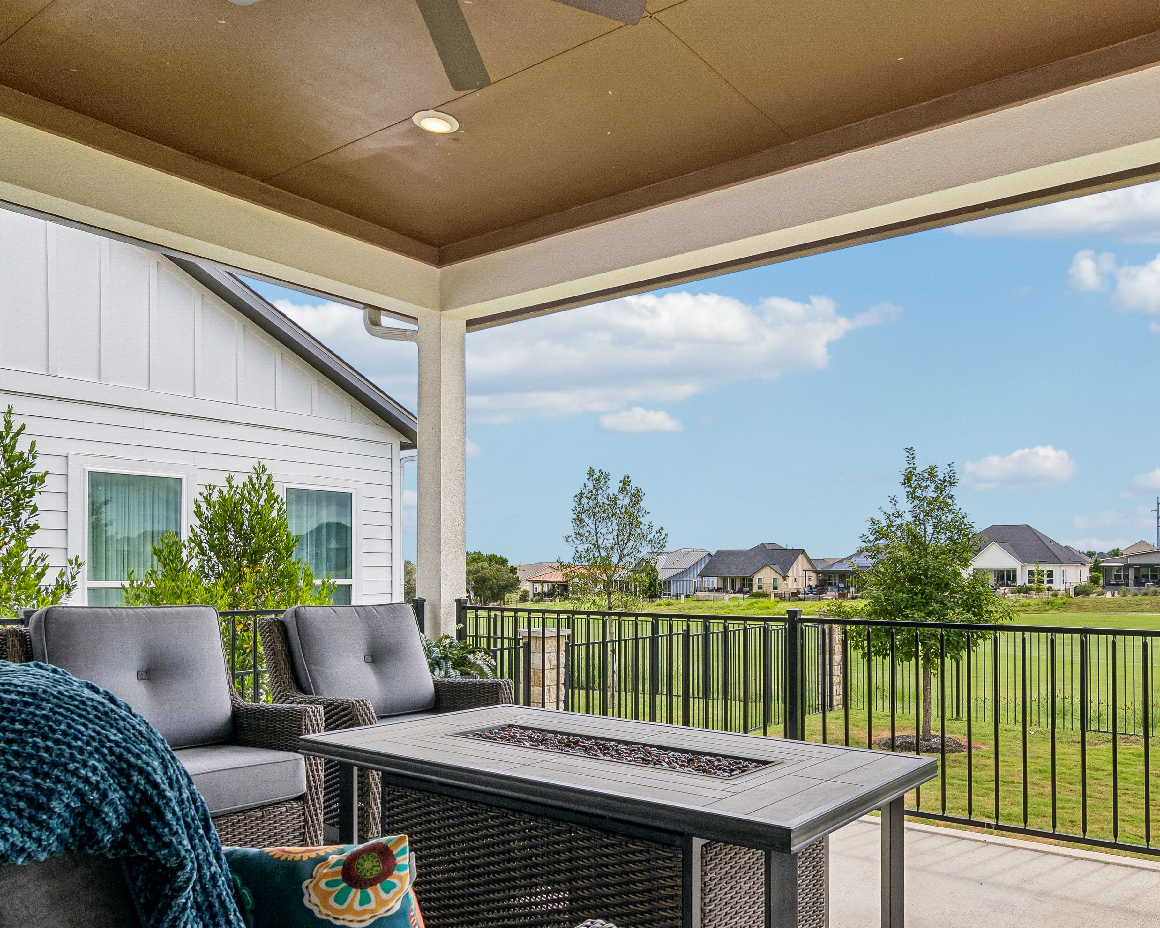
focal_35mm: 23
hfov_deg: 71.7
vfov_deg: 60.2
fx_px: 790
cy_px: 570
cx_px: 703
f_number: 9
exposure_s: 1/320
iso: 100
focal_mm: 11
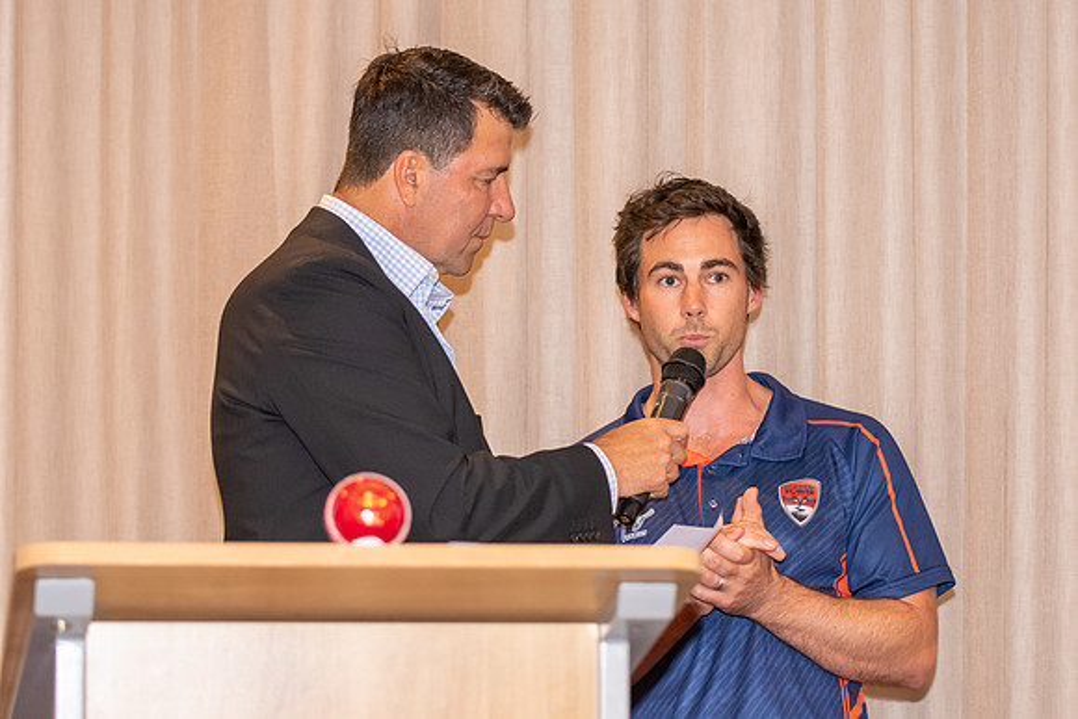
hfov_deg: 17.2
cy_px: 330
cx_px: 600
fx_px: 3568
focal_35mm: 119
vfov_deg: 11.5
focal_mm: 70
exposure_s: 1/60
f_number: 2.8
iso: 1000
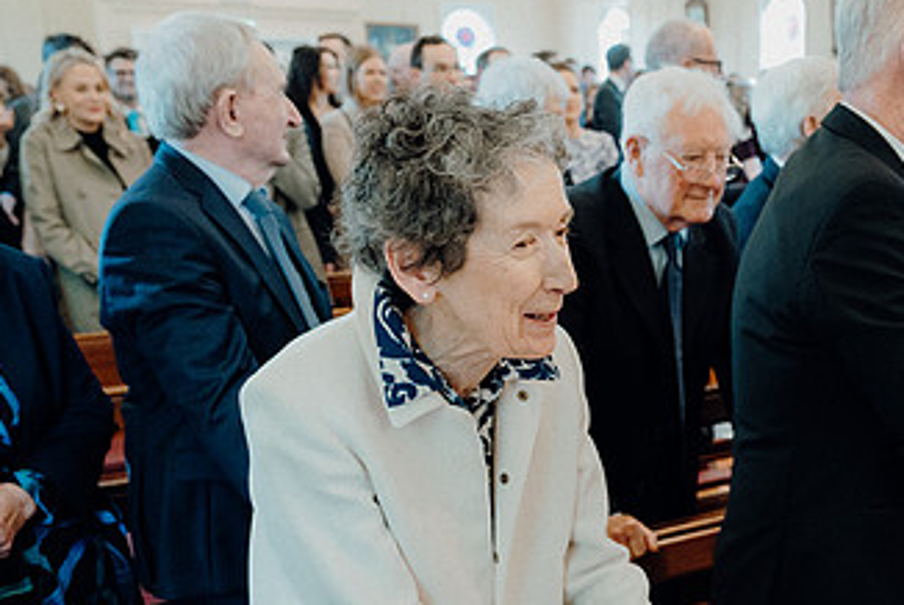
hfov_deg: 38.5
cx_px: 801
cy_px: 498
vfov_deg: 27.5
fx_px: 1206
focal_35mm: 48
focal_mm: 27
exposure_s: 1/160
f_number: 3.5
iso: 3200
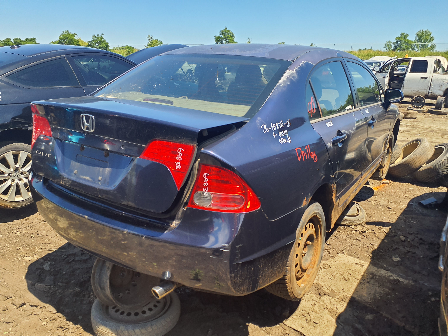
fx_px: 349
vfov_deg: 51.4
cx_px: 224
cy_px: 168
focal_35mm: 27
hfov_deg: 65.3
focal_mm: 3.58
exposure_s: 1/862
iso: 40
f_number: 1.9
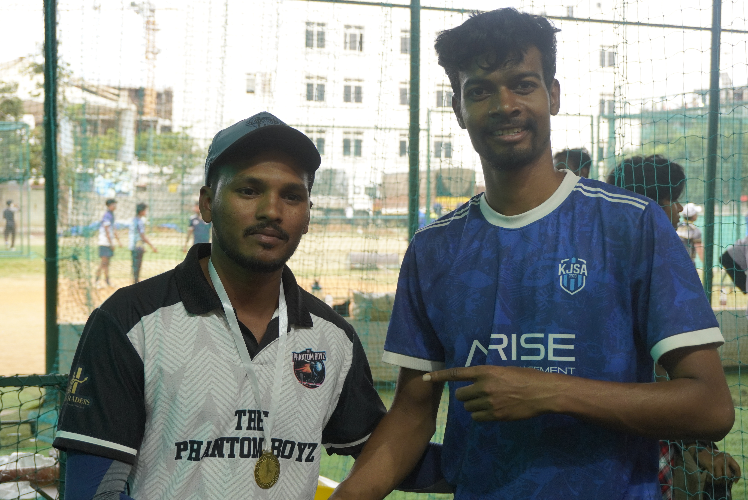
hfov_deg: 32.6
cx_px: 374
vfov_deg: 22.1
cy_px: 250
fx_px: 1278
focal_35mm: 62
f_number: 5.6
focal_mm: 41
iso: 1250
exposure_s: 1/200
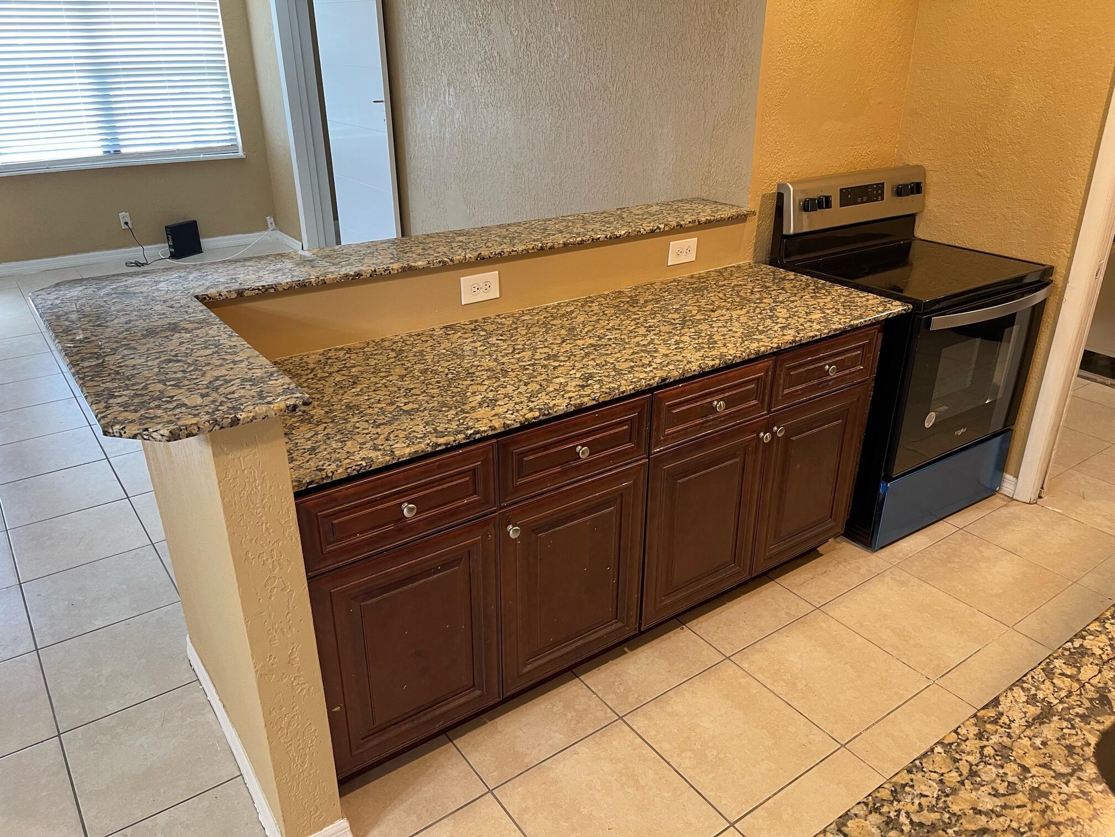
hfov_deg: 67.3
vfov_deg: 53.1
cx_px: 558
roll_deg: +0.5
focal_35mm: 26
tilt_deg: -26.1
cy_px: 418
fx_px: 837
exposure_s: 1/60
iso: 160
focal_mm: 5.1
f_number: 1.6
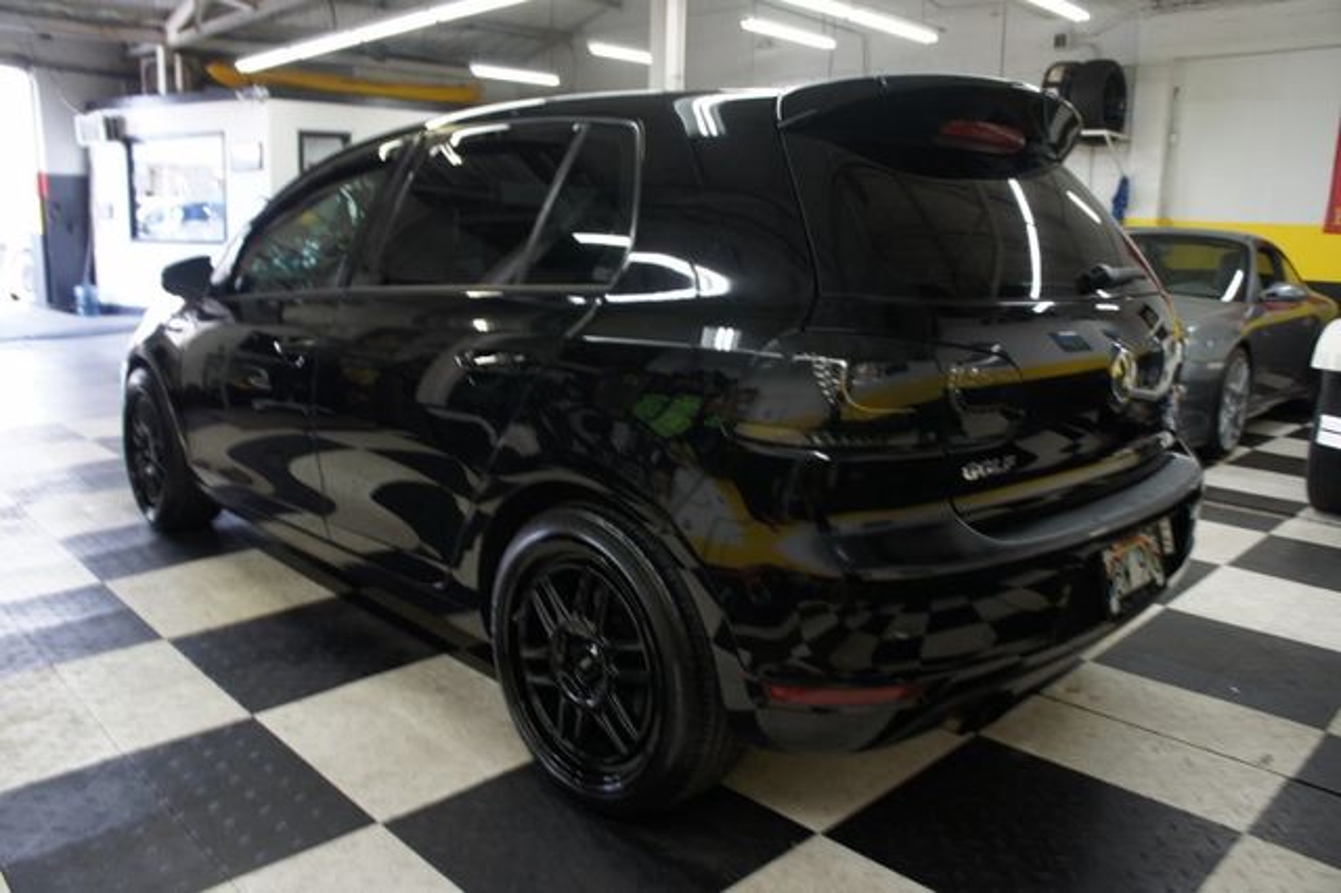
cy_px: 446
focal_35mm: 27
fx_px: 1005
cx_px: 670
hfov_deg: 67.4
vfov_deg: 47.9
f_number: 3.5
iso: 250
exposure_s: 1/30
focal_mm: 18
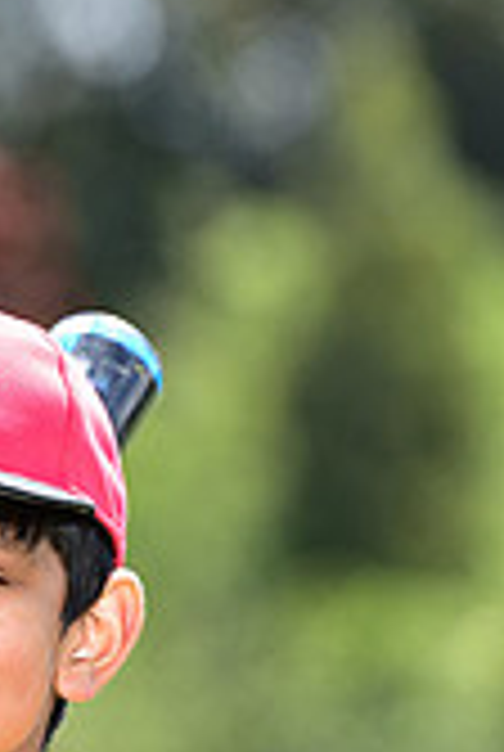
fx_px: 14492
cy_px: 1018
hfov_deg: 2.0
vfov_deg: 3.0
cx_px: -79
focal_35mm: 693
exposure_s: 1/200
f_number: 4.5
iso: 80
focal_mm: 200
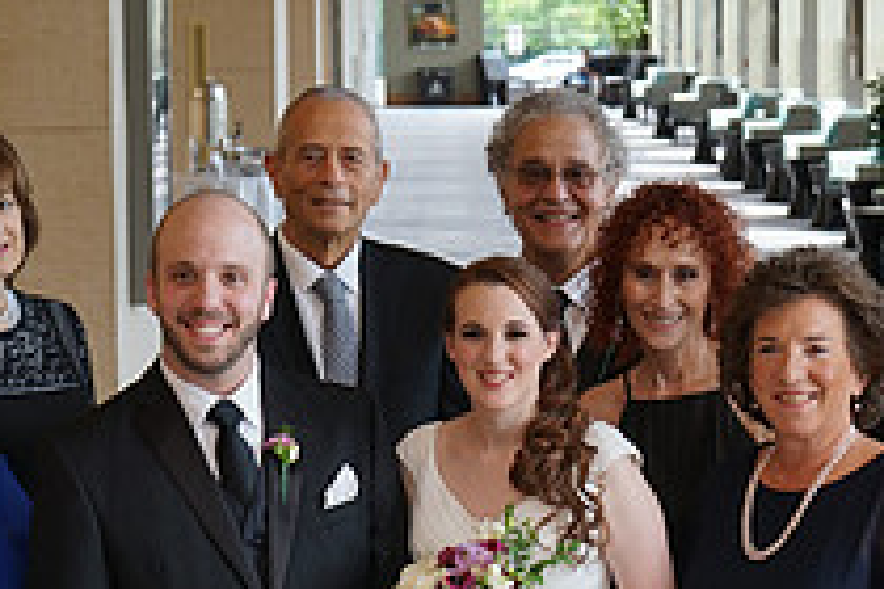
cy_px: 478
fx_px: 3462
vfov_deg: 9.7
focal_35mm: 141
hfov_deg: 14.6
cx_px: 455
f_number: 5.6
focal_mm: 51
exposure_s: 1/125
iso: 500
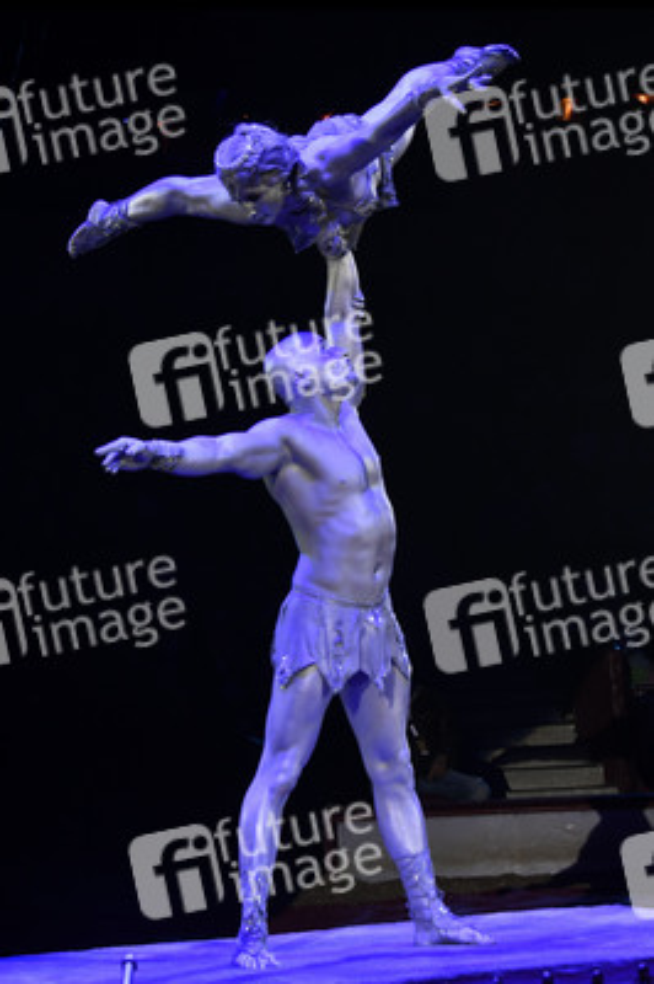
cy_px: 492
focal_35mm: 68
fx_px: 1856
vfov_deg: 29.7
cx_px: 327
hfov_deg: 20.0
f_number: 6.3
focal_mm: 68
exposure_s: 1/160
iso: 1600
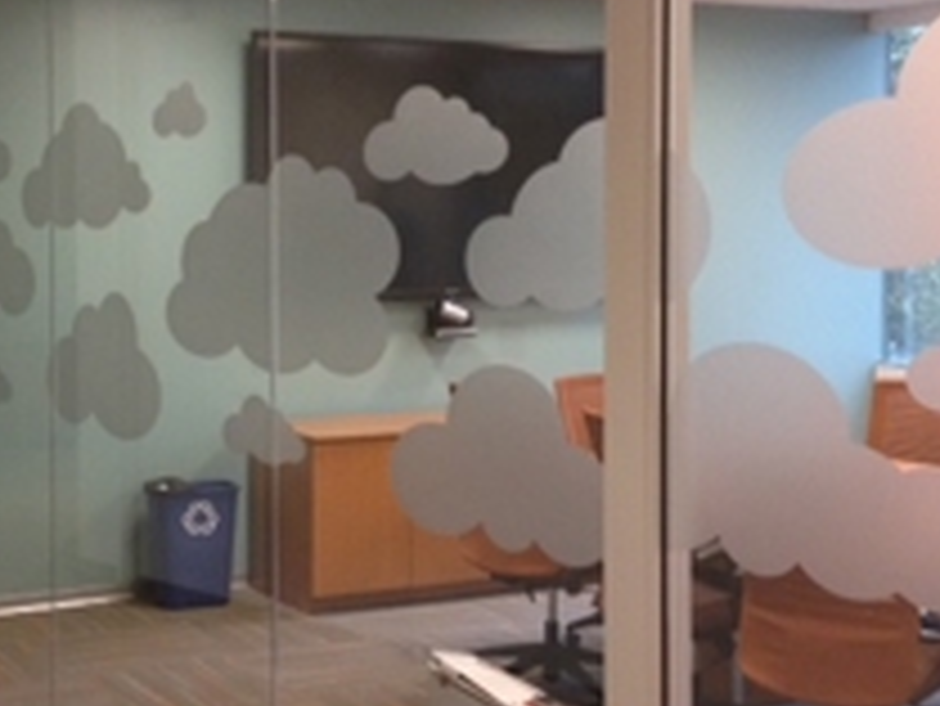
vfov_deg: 21.9
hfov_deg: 28.8
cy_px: 252
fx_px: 1820
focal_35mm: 67
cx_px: 328
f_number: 2.4
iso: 250
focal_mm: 4.28
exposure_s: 1/20
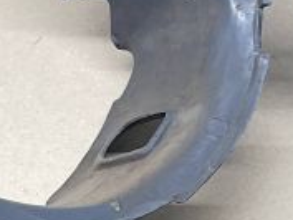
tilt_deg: -41.3
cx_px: 116
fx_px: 1491
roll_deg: +5.0
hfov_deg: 11.2
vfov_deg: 8.4
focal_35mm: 176
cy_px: 22
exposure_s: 1/100
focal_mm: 4.2
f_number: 1.6
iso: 80
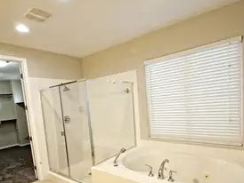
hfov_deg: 78.9
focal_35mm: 21
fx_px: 148
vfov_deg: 62.8
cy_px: 111
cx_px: 127
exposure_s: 1/60
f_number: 8
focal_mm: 10
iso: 1250
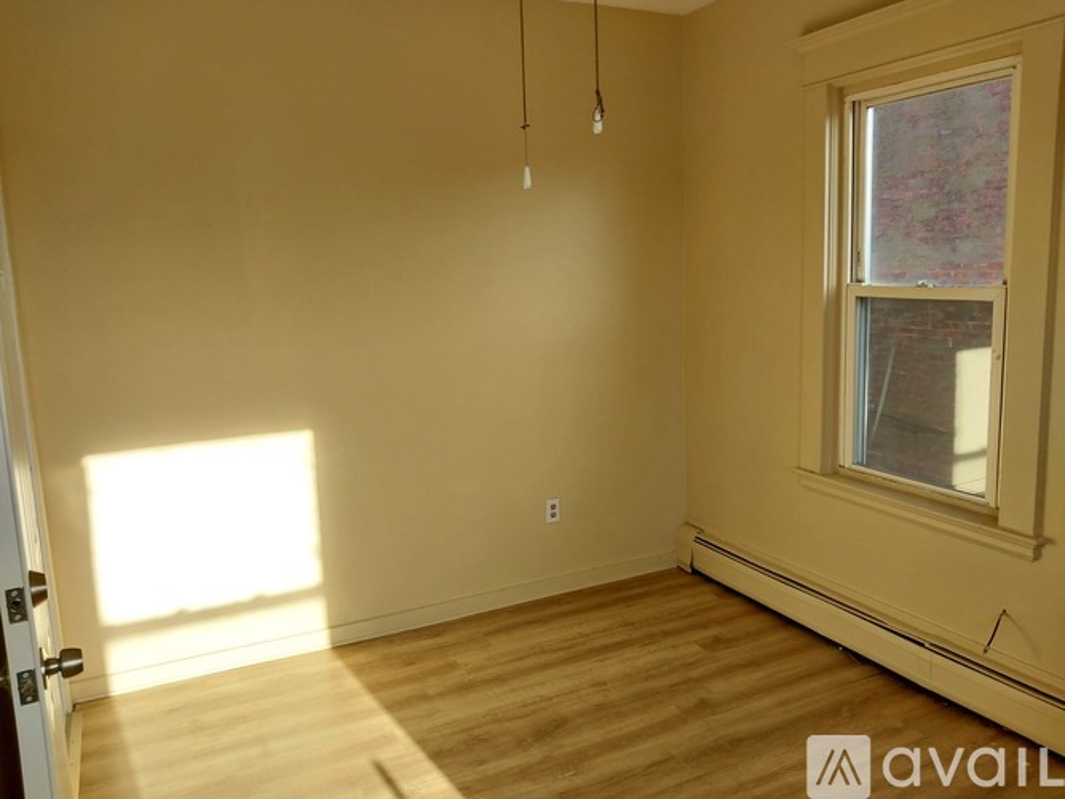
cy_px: 400
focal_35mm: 26
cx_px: 532
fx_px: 800
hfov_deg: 67.3
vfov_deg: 53.0
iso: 25
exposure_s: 1/100
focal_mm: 4
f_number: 1.8
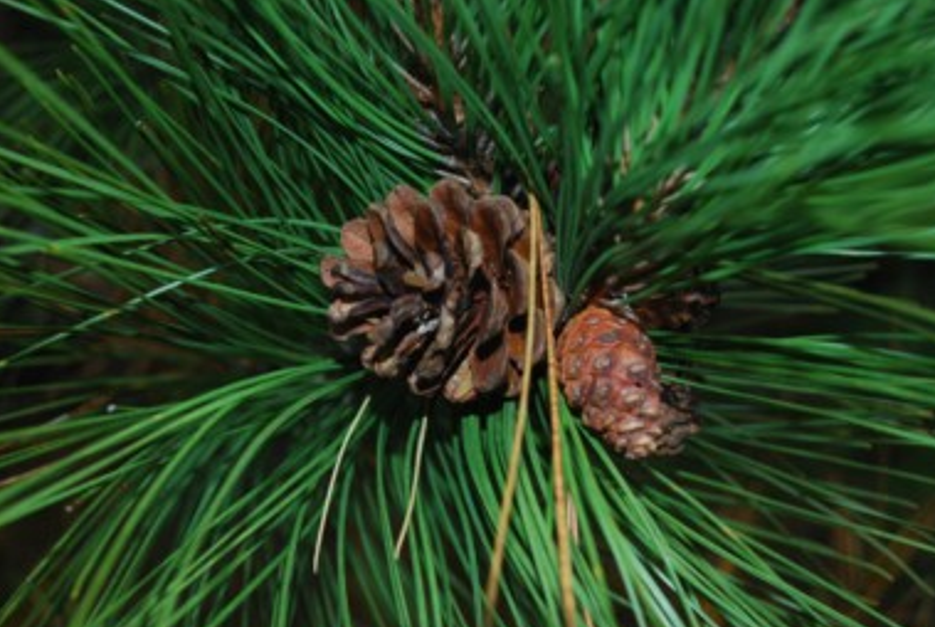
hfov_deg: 50.6
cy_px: 323
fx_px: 988
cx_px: 474
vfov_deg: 35.2
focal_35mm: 38
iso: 200
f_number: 4.2
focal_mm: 24
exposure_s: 1/60
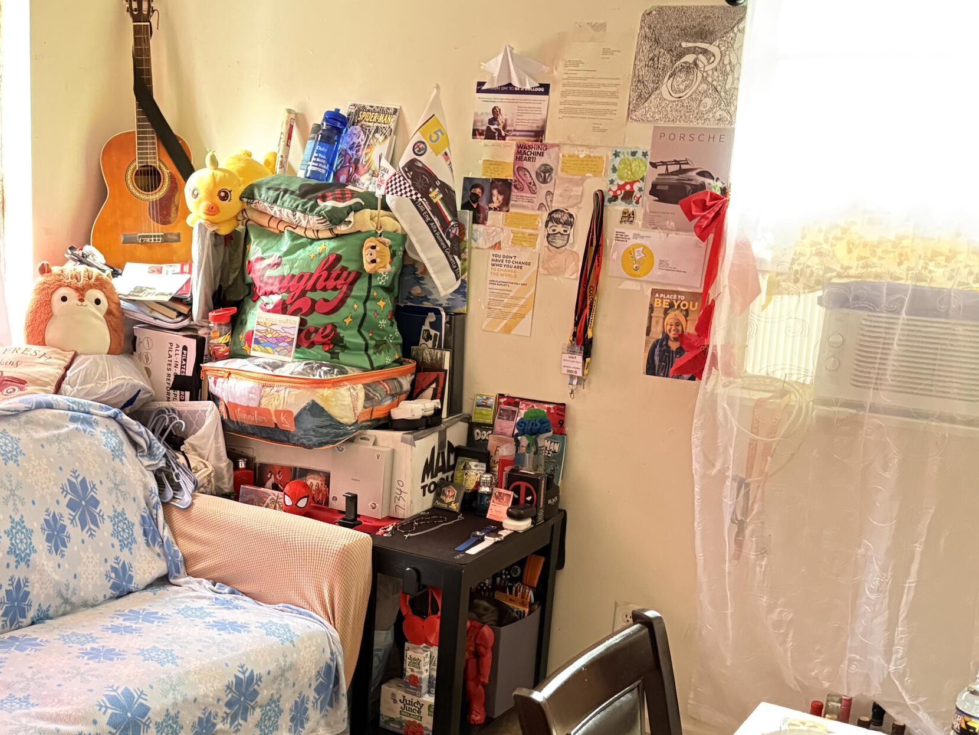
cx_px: 235
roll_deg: -0.8
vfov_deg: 30.6
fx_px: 1329
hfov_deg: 39.3
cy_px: 498
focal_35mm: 47
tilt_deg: -17.3
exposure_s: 1/30
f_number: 1.6
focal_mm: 5.96
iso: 800
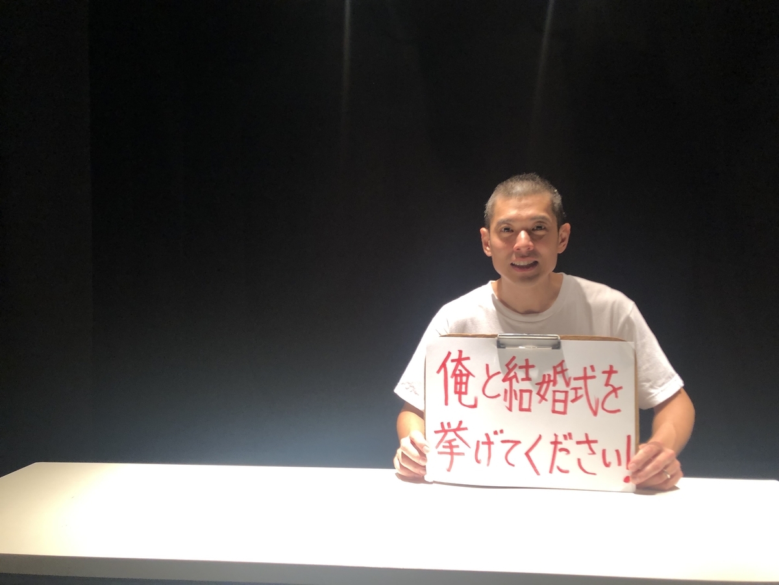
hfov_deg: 63.4
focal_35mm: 28
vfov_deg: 49.7
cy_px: 292
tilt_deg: -1.6
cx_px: 390
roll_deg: +0.8
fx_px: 630
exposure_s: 1/17
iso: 40
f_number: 1.8
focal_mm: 4
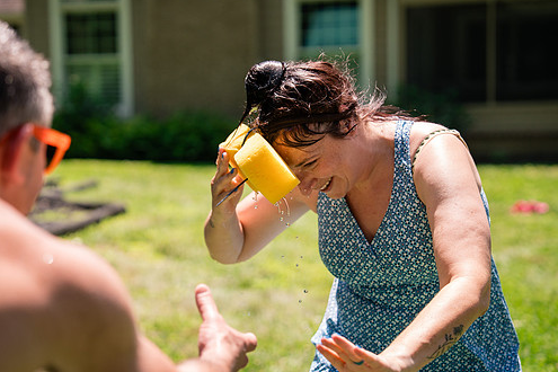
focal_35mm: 82
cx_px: 263
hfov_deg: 24.8
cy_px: 184
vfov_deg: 16.7
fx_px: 1271
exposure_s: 1/1600
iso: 250
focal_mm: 70
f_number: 2.8
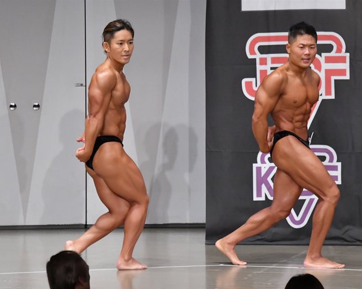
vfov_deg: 5.4
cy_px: 145
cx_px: 187
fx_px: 3095
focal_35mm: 289
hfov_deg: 6.7
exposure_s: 1/400
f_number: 5.6
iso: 6400
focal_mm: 170
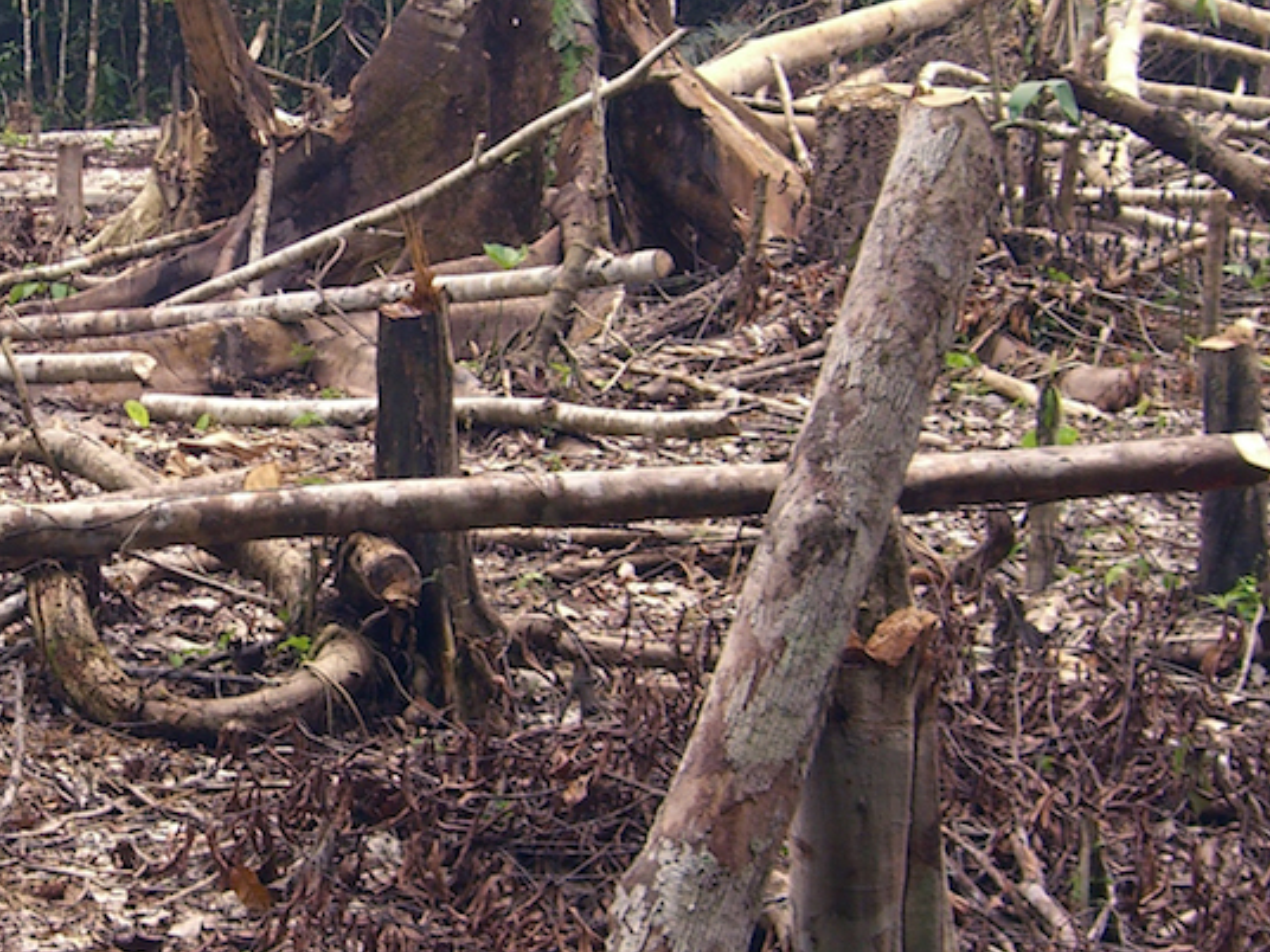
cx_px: 121
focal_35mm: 102
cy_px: 374
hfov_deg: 18.9
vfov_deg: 14.5
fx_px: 3742
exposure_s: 1/200
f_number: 4
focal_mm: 7.9
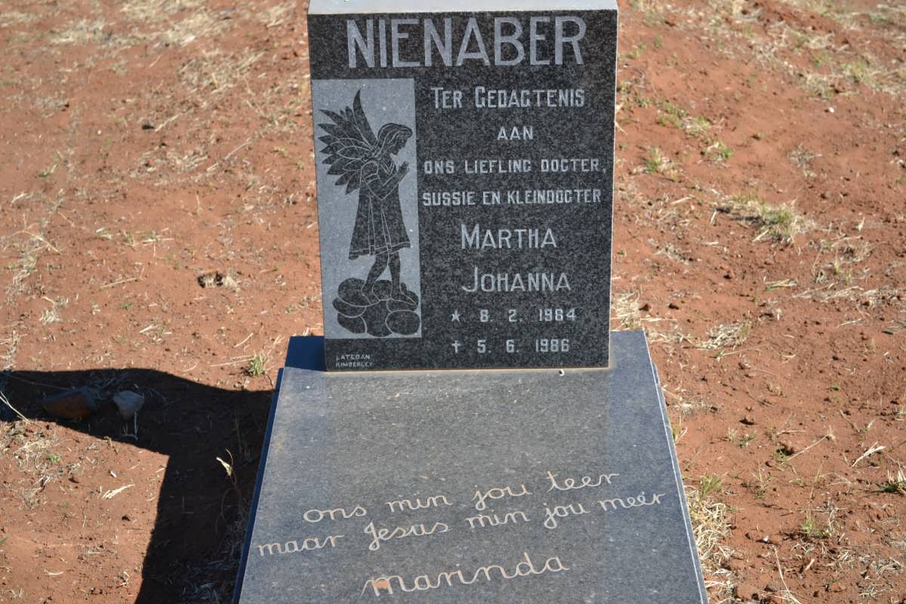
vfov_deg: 19.7
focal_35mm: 69
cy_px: 302
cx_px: 453
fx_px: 1736
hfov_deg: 29.2
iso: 160
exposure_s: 1/125
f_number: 5.6
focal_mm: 46
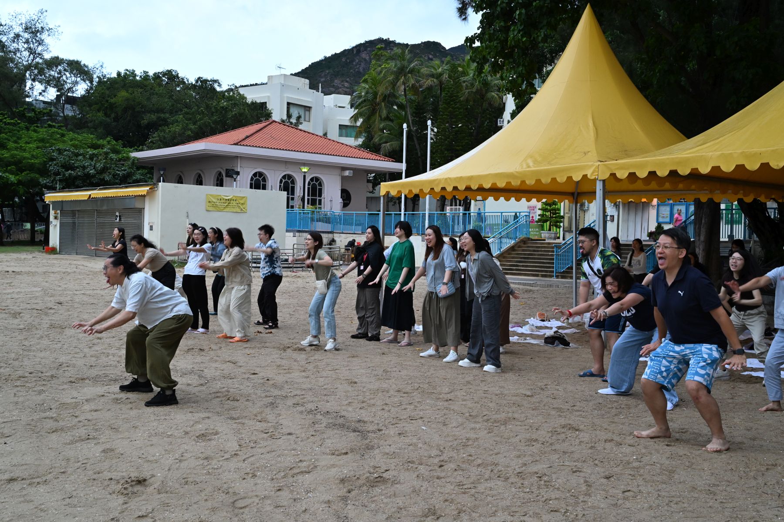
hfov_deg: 48.5
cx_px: 392
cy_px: 261
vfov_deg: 33.4
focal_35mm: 40
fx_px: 871
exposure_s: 1/60
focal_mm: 40
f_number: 10
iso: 1600
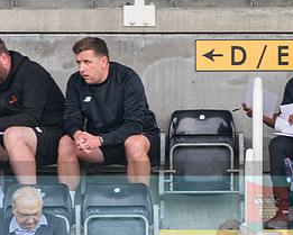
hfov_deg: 1.3
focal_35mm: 1508
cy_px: 116
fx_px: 13082
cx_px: 100
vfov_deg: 1.0
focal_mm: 380
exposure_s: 1/200
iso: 200
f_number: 4
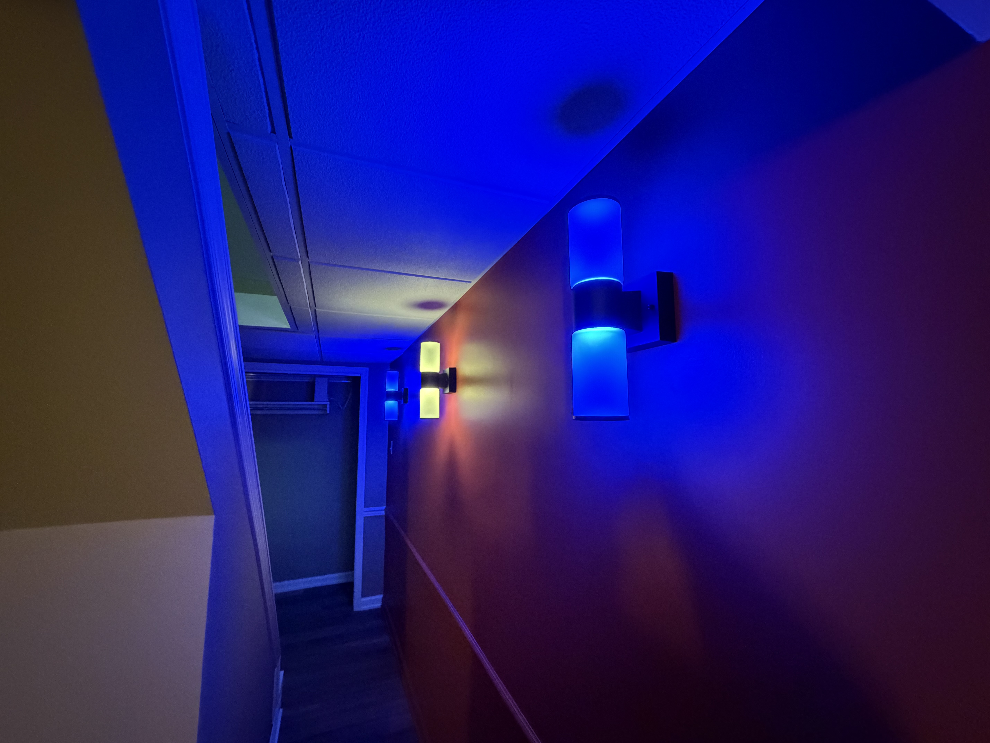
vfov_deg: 85.7
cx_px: 495
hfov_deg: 102.1
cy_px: 372
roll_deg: +0.5
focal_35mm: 14
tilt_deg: +7.3
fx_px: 400
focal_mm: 2.22
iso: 1250
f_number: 2.2
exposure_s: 1/59
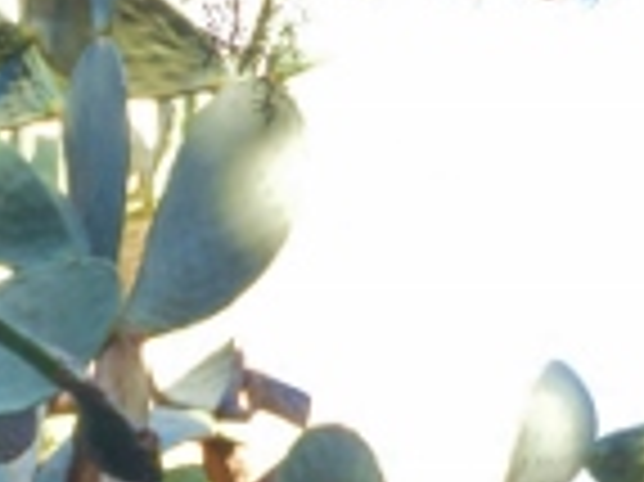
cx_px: -131
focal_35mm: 355
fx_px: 6602
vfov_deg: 4.1
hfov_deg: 5.6
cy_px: 1135
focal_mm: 55
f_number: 5
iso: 360
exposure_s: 1/125
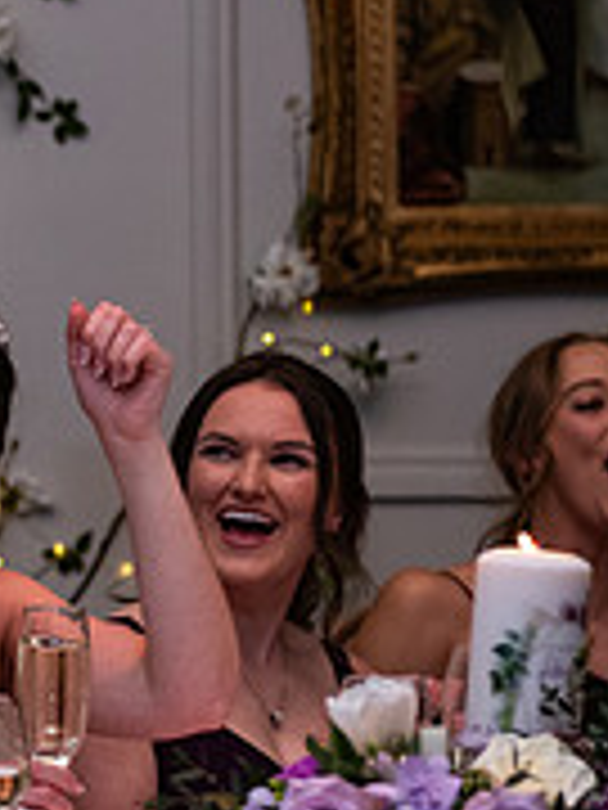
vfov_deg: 9.1
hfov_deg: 6.7
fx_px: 5082
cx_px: -405
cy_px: 340
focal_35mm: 217
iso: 1000
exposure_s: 1/160
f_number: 3.5
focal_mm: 70
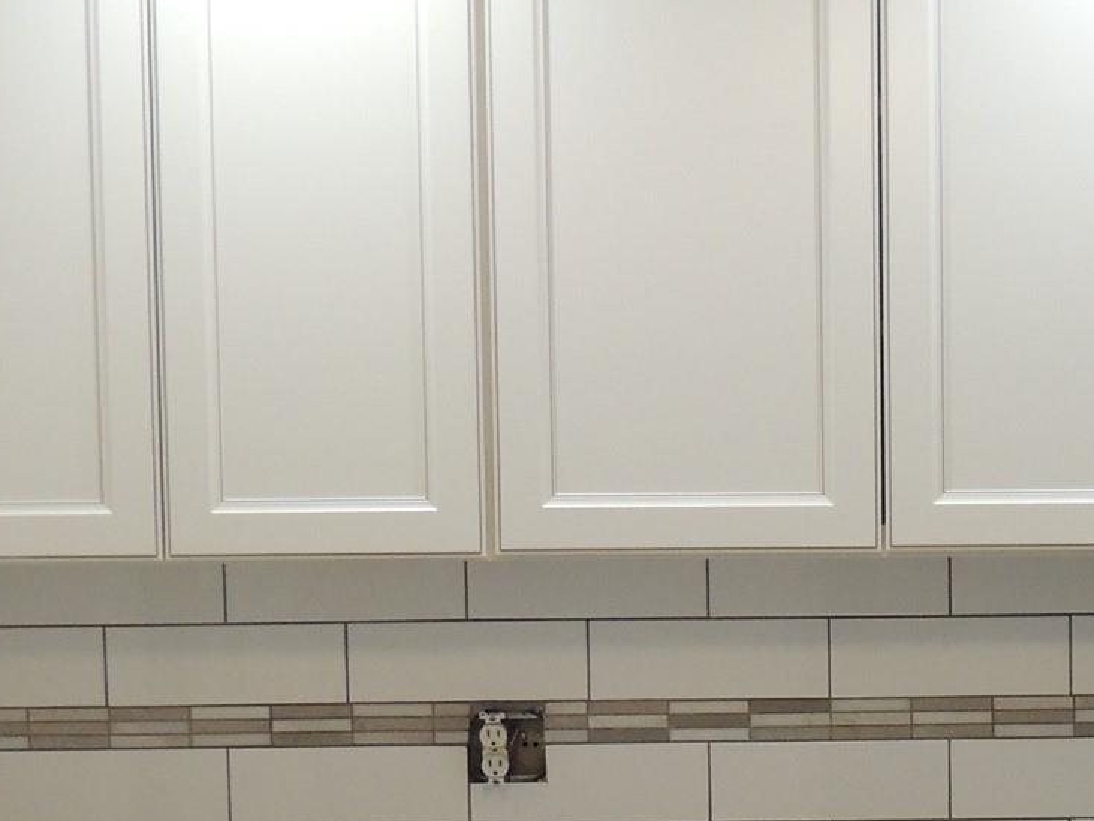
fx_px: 3541
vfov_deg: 13.0
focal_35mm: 112
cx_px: 968
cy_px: 849
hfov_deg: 17.3
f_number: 3.3
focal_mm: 7.1
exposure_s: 1/25
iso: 400
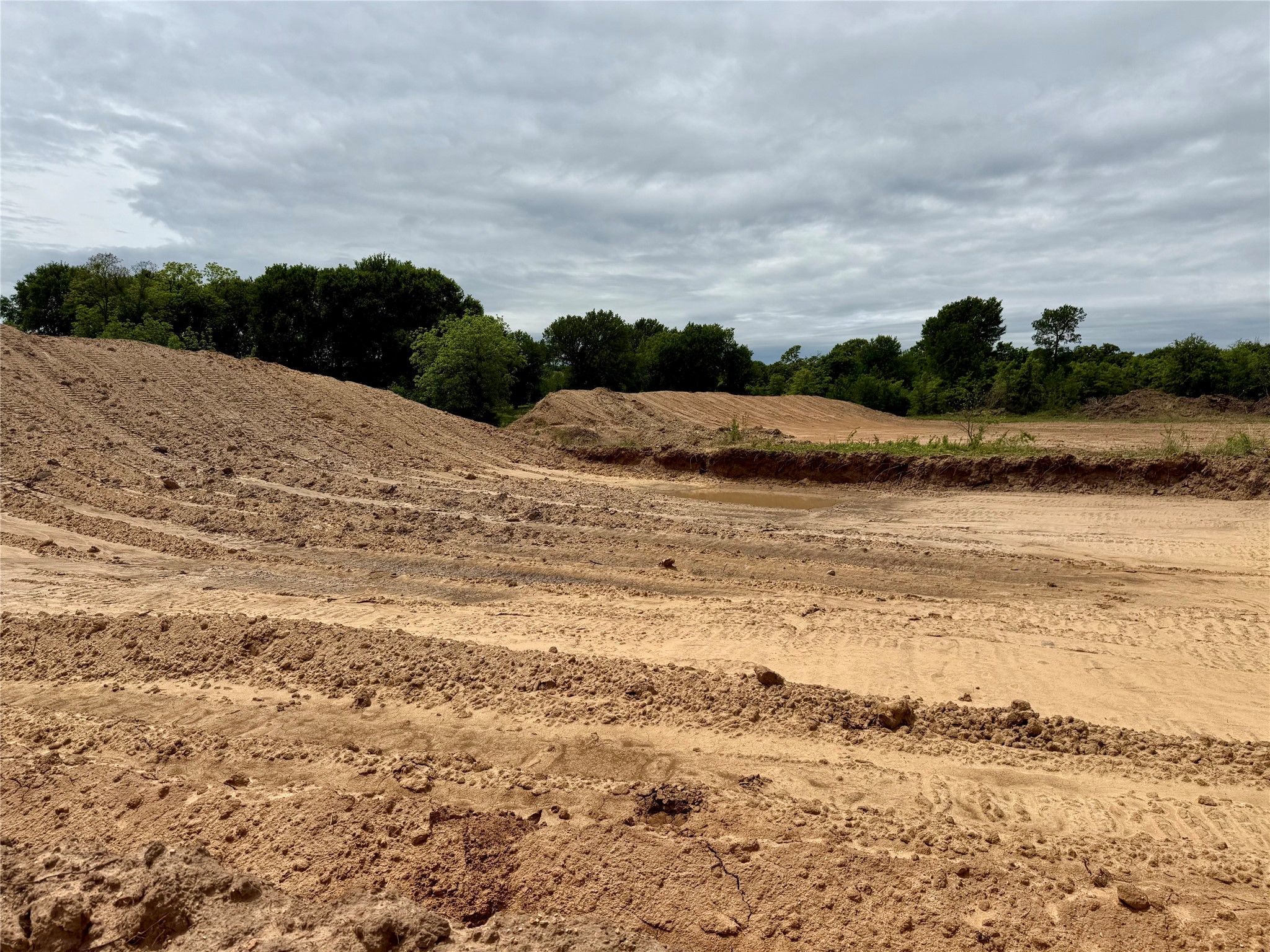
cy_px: 476
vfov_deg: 56.8
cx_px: 635
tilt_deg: -5.8
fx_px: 881
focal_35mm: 24
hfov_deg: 71.6
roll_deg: +0.5
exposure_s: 1/11905
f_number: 1.78
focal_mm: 6.76
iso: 80
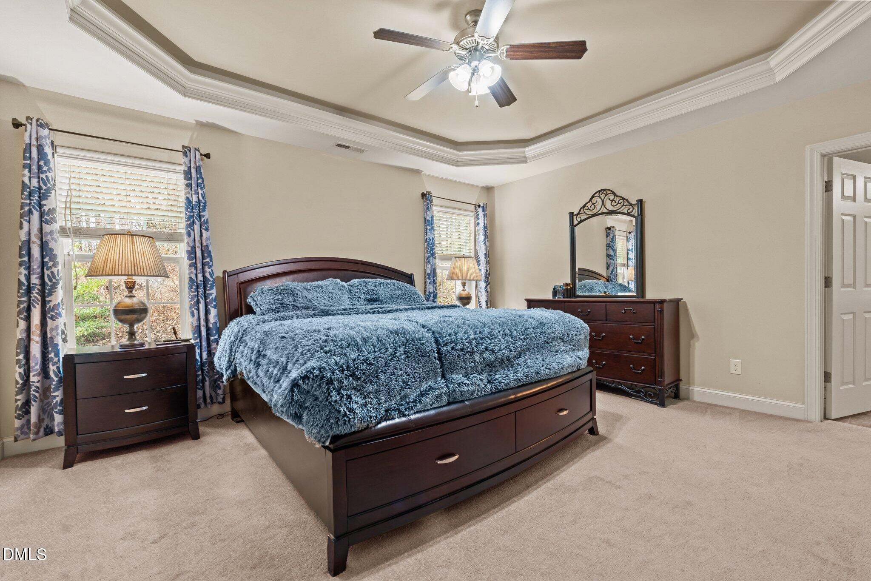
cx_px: 436
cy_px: 290
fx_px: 387
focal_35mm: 16
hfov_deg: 96.7
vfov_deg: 73.8
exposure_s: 2
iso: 400
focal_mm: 16
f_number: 8
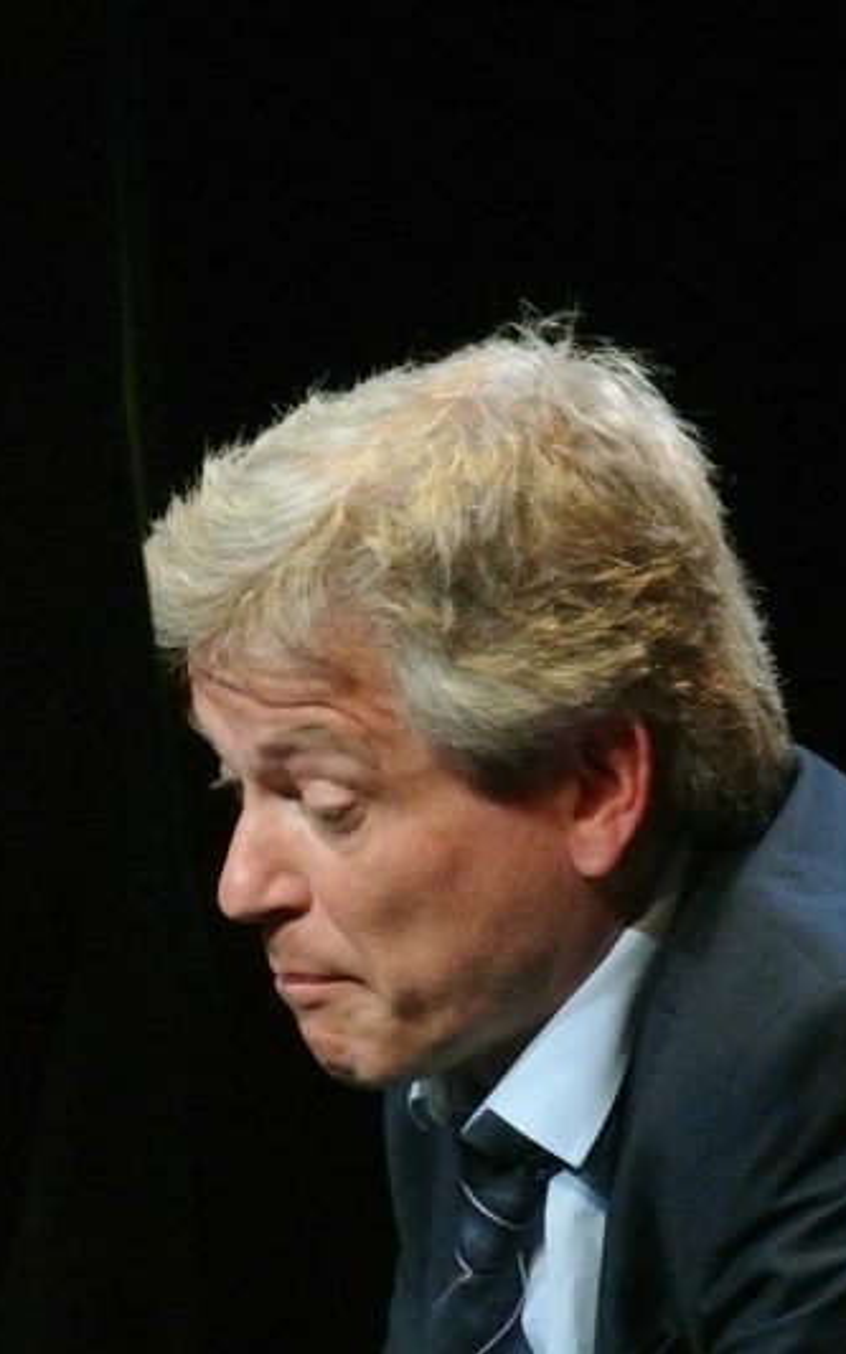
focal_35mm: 386
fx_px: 14243
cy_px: 677
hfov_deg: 3.4
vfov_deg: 5.4
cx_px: 269
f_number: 8
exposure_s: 1/80
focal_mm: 93.5
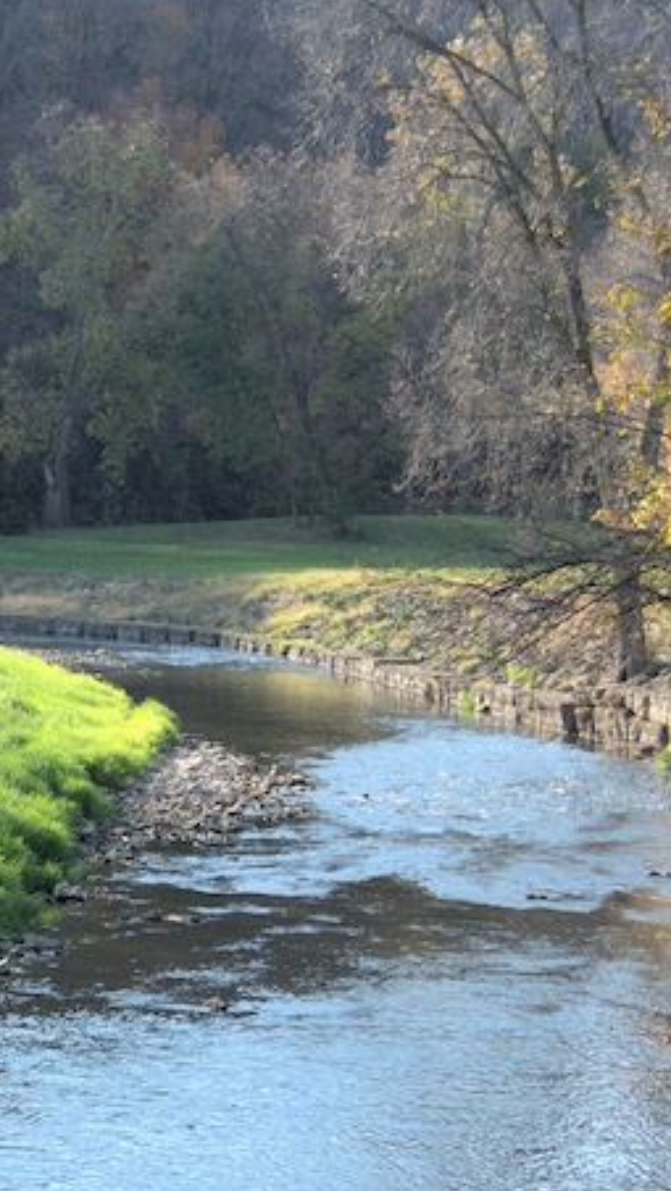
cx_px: -200
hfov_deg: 8.6
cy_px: 770
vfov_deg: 15.4
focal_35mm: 139
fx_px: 4394
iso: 500
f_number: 6.3
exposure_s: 1/500
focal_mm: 40
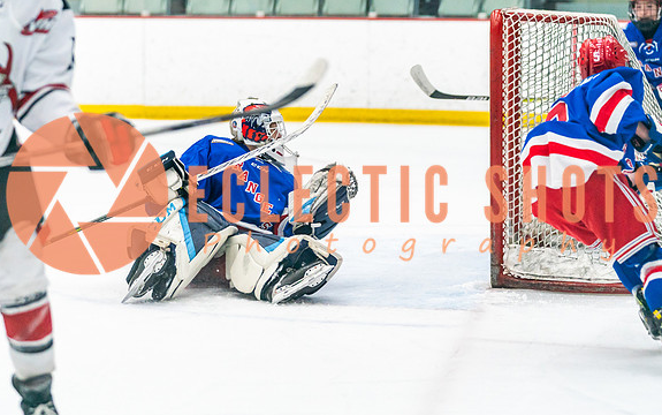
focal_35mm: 150
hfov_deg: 13.9
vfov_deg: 8.8
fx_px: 2708
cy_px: 194
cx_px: 306
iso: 3200
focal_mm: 108
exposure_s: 1/1000
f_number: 2.8
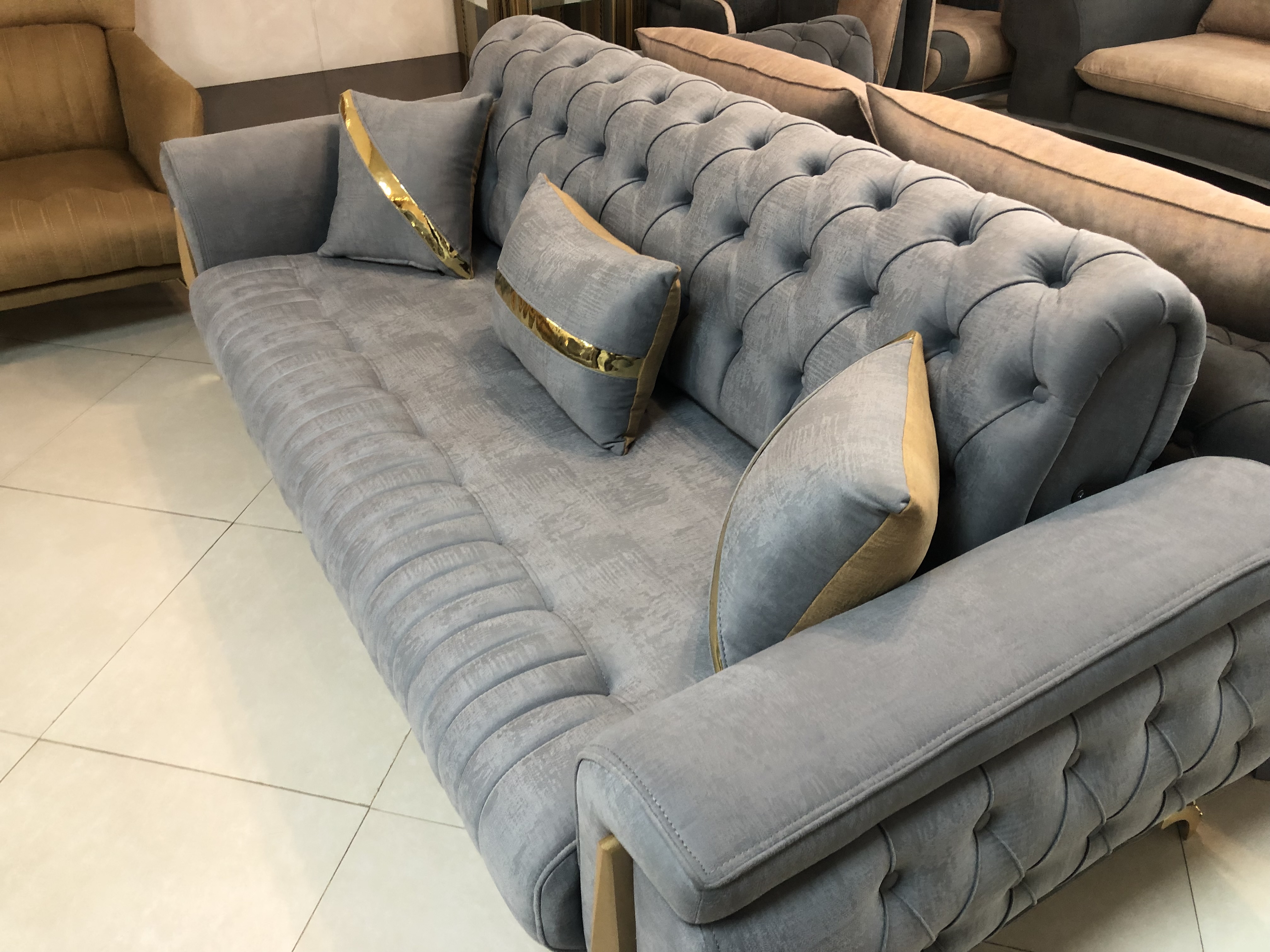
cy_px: 476
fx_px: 1027
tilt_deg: -36.1
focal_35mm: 28
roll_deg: +0.0
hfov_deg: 63.4
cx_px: 635
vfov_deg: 49.7
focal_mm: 3.99
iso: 64
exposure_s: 1/17
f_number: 1.8
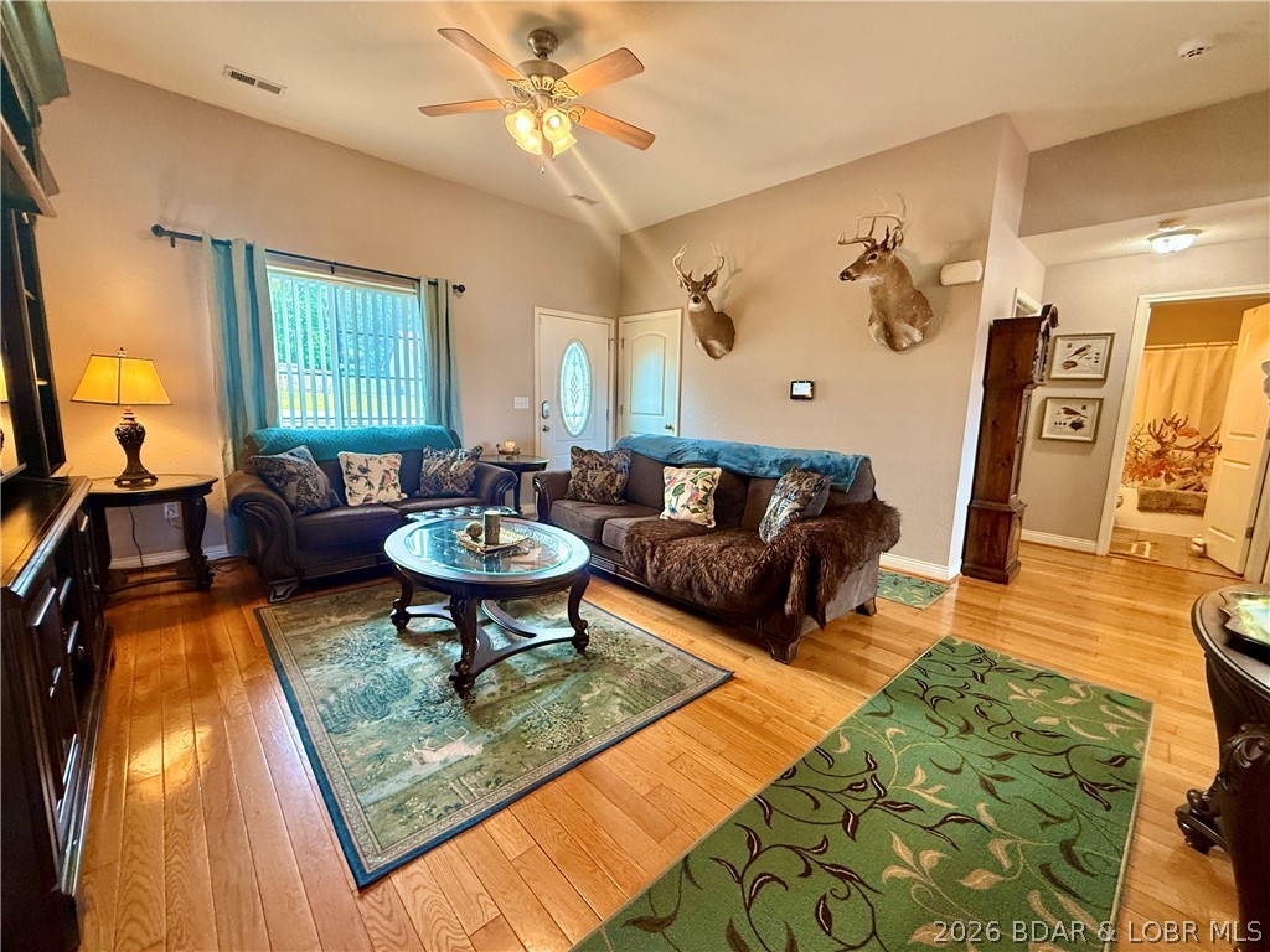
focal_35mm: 14
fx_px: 514
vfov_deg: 85.7
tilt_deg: -8.1
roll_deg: -1.6
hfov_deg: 102.1
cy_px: 476
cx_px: 635
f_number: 2.2
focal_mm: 2.22
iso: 400
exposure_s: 1/60
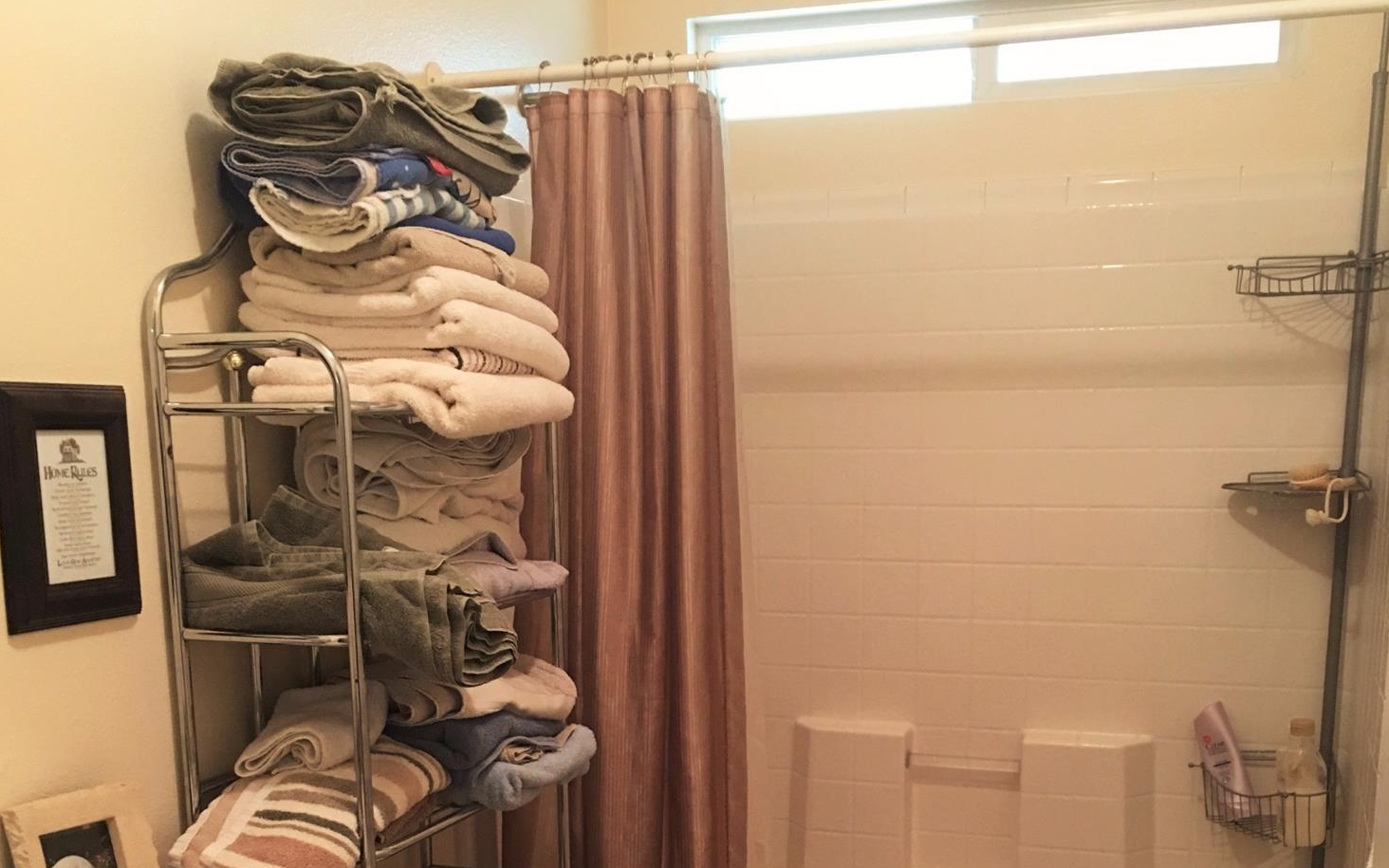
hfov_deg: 47.2
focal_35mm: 42
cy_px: 764
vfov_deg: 29.4
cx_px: 695
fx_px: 1590
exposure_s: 1/15
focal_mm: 4.15
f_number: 2.2
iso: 100
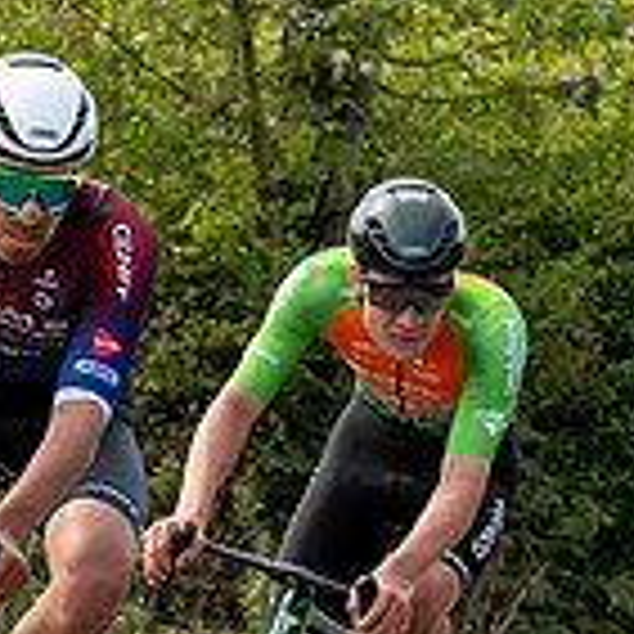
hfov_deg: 2.6
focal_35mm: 680
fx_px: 14090
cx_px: 99
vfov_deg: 2.6
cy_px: 215
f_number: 5
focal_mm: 88
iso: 320
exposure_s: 1/1000
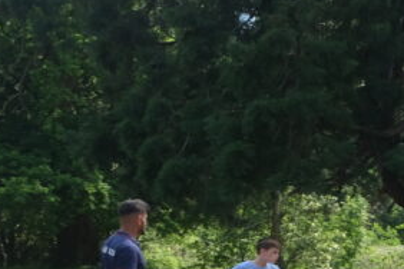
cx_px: 713
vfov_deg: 12.2
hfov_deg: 16.1
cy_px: 336
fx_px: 1223
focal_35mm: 109
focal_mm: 20.1
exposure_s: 1/350
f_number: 6.4
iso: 400
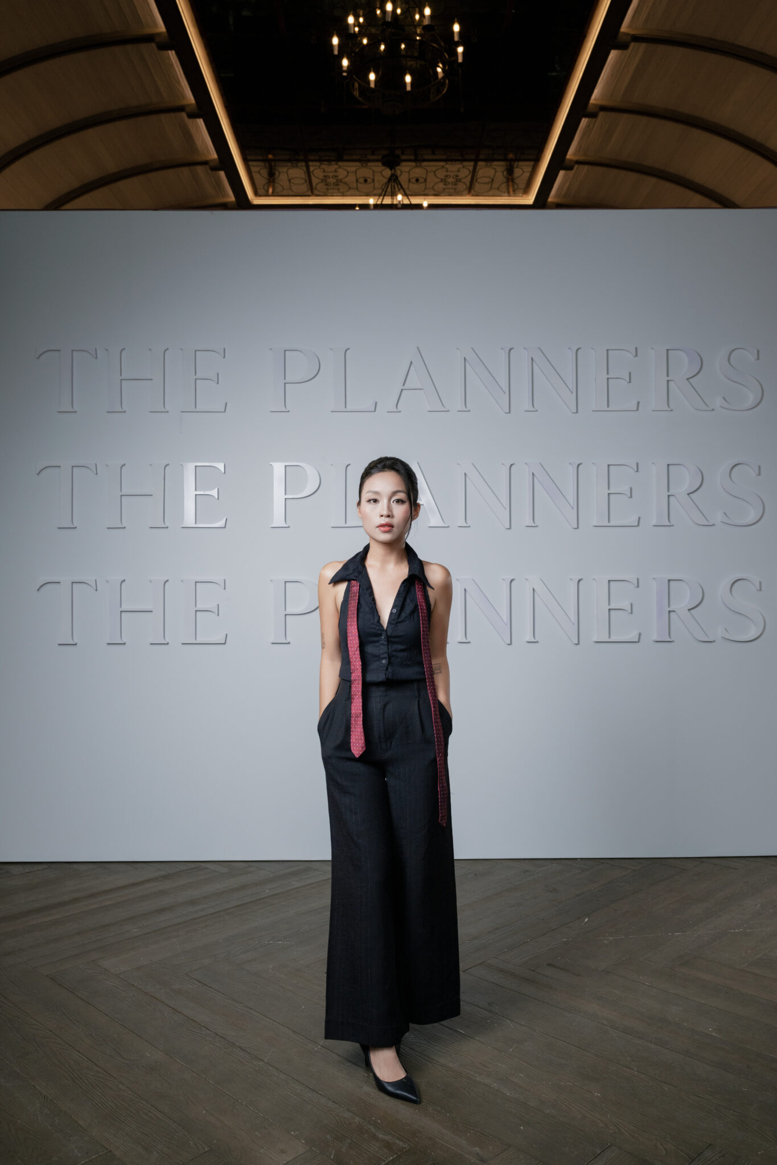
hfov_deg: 44.3
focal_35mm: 30
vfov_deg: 62.8
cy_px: 582
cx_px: 388
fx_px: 955
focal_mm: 29.5
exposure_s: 1/200
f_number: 5
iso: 320
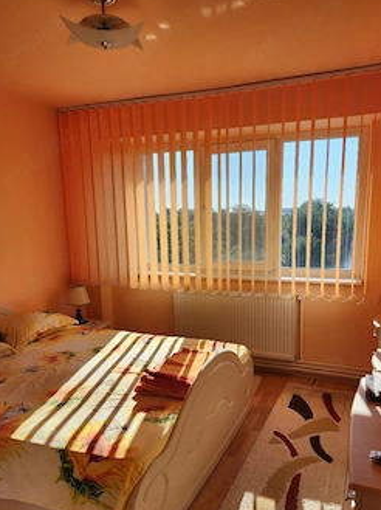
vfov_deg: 63.2
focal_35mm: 28
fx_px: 412
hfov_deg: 49.6
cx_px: 203
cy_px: 290
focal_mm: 5.4
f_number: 1.8
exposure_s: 1/1111
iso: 20
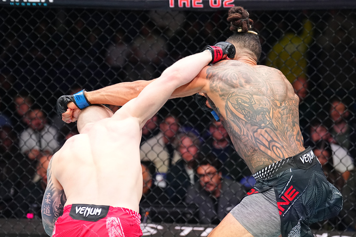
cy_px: 118
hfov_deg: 18.9
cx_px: 178
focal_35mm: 108
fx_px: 1068
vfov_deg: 12.7
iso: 2500
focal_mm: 108
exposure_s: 1/1600
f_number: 2.8
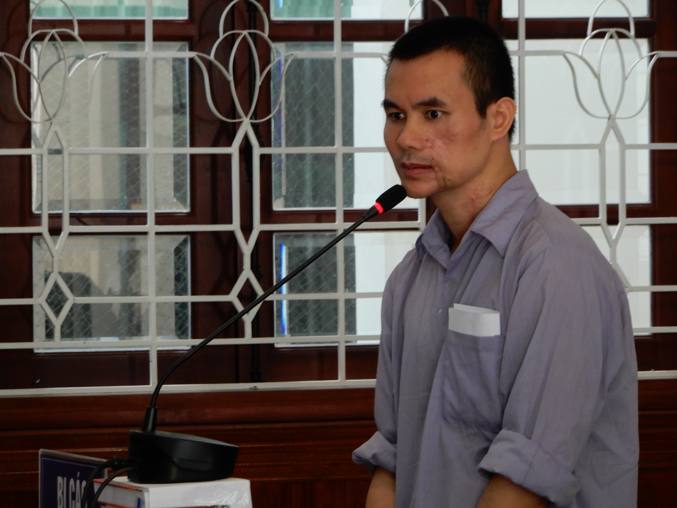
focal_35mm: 225
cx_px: 338
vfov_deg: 6.6
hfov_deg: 8.8
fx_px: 4400
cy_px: 254
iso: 400
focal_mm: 40.1
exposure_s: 1/50
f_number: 5.6
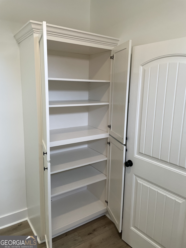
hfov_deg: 53.1
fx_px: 186
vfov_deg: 67.3
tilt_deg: -11.0
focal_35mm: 26
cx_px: 93
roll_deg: -0.3
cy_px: 124
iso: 125
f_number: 1.6
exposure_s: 1/120
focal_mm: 4.2
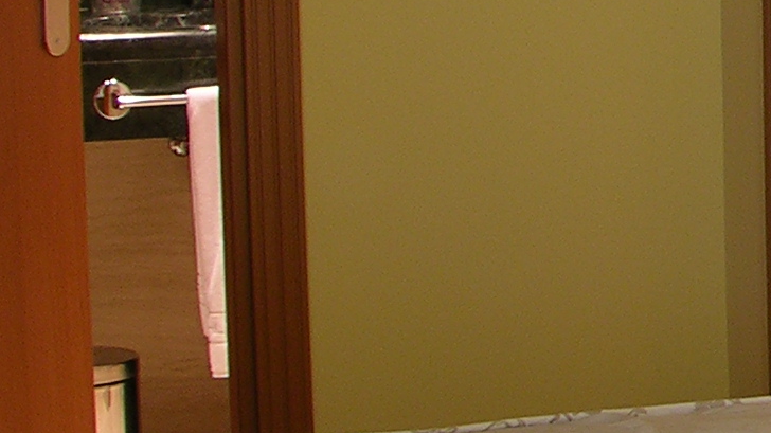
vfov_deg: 7.0
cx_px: 1373
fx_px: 3495
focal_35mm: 171
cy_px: -107
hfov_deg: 11.7
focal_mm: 8.9
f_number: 5.6
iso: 50
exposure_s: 1/2.4
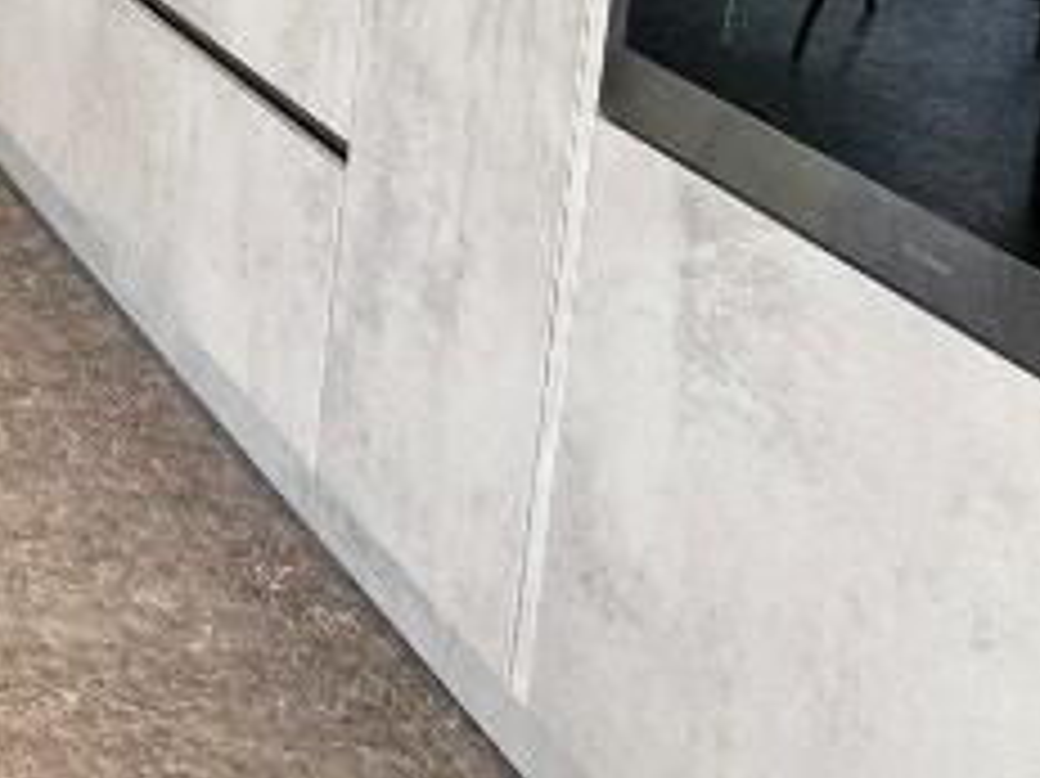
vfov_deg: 20.4
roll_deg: +0.4
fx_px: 1862
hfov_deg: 21.4
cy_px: -369
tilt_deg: -9.1
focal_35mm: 62
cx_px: -797
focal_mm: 2.22
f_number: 2.2
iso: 100
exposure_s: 1/99
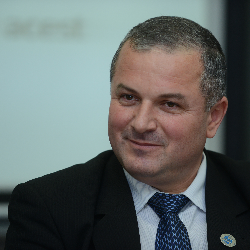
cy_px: 125
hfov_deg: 6.9
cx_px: 160
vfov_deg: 6.9
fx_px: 2084
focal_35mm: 255
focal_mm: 200
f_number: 3.5
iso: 500
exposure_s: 1/125
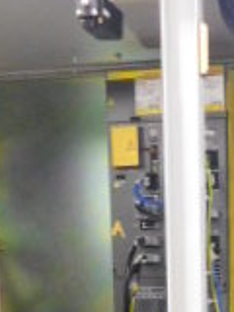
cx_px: 273
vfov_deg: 18.4
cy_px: 491
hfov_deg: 15.5
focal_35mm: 92
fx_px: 829
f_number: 3
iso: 800
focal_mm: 4
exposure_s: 1/8
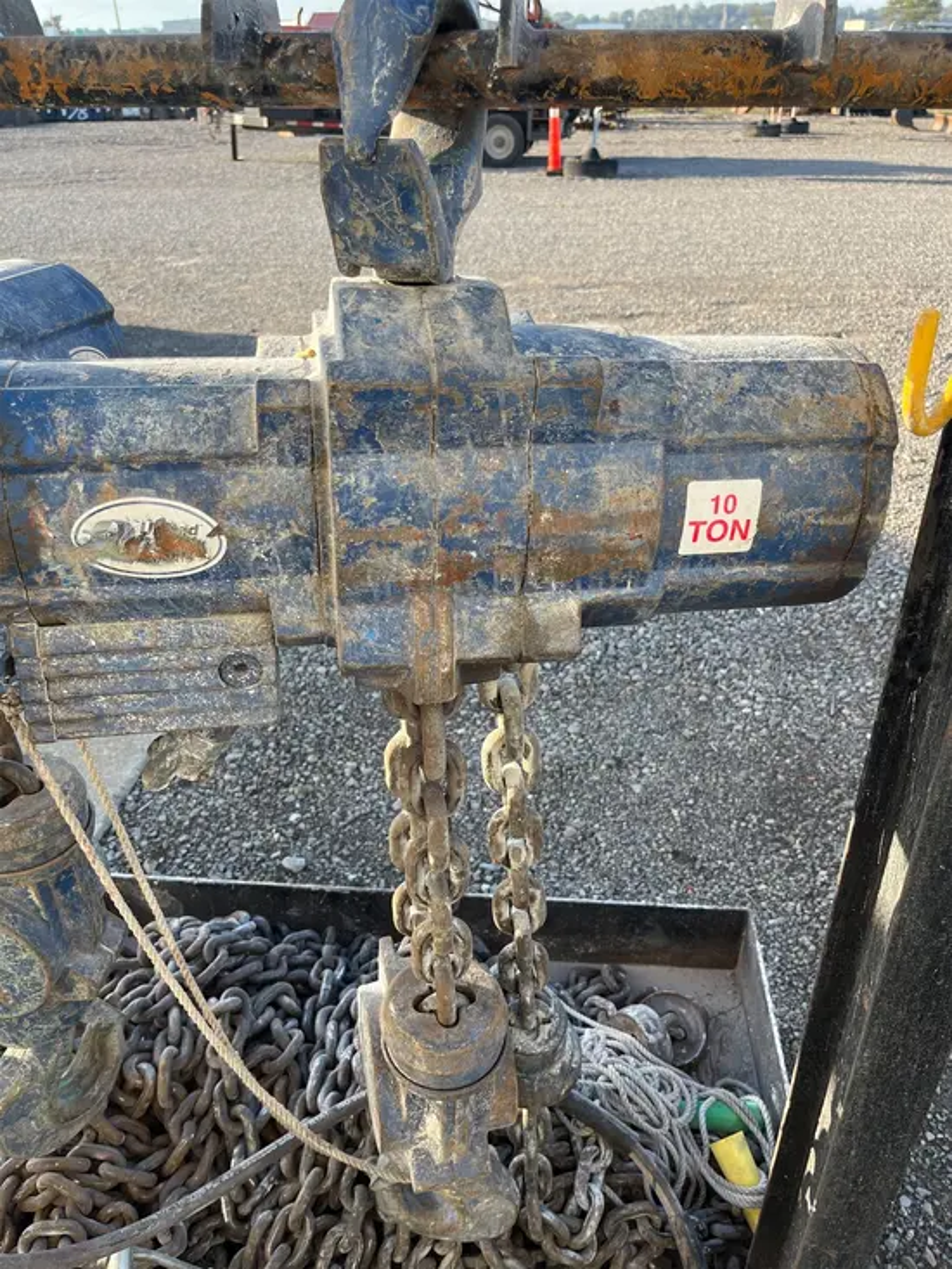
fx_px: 953
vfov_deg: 67.3
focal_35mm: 26
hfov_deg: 53.1
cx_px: 476
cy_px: 634
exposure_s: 1/542
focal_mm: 5.1
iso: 50
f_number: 1.6
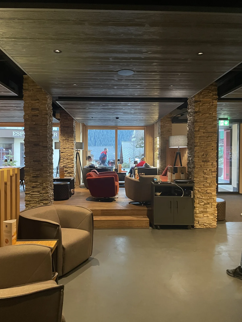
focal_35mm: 26
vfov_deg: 67.3
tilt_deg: -2.1
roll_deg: -0.5
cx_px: 121
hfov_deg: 53.1
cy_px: 161
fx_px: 242
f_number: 1.6
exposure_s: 1/33
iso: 640
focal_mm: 4.2
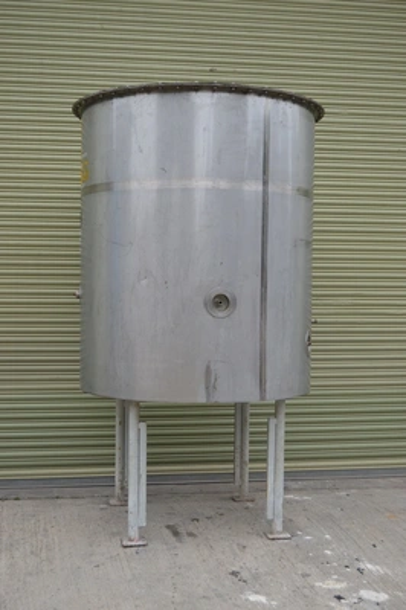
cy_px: 305
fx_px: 813
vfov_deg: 41.1
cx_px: 203
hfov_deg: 28.0
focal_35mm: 48
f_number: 5.6
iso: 200
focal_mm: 32
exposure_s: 1/125
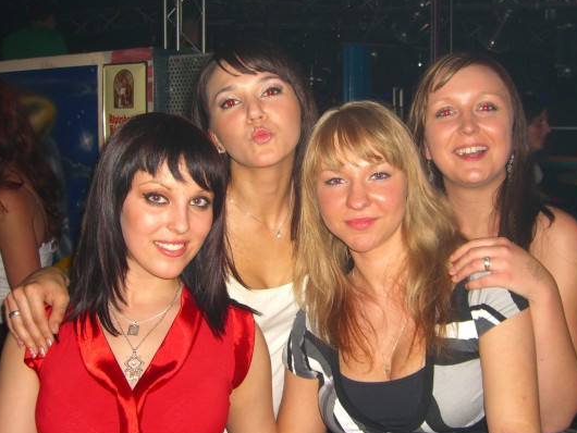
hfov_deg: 43.8
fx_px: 717
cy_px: 215
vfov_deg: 33.6
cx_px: 309
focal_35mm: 43
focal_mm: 7.9
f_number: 2.8
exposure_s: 1/60
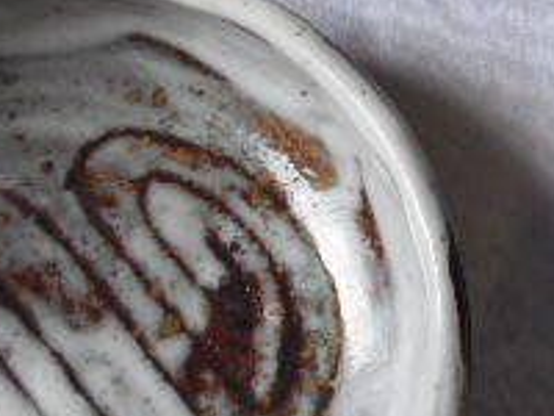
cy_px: 61
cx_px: 576
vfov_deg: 18.2
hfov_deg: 23.2
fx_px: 1280
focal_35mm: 80
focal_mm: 4.5
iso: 80
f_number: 3.7
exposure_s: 1/30
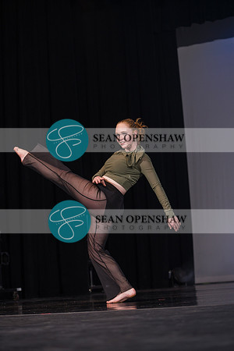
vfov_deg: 28.8
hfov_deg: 19.5
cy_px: 176
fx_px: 682
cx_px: 117
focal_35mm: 70
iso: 400
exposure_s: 1/500
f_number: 3.2
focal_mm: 70
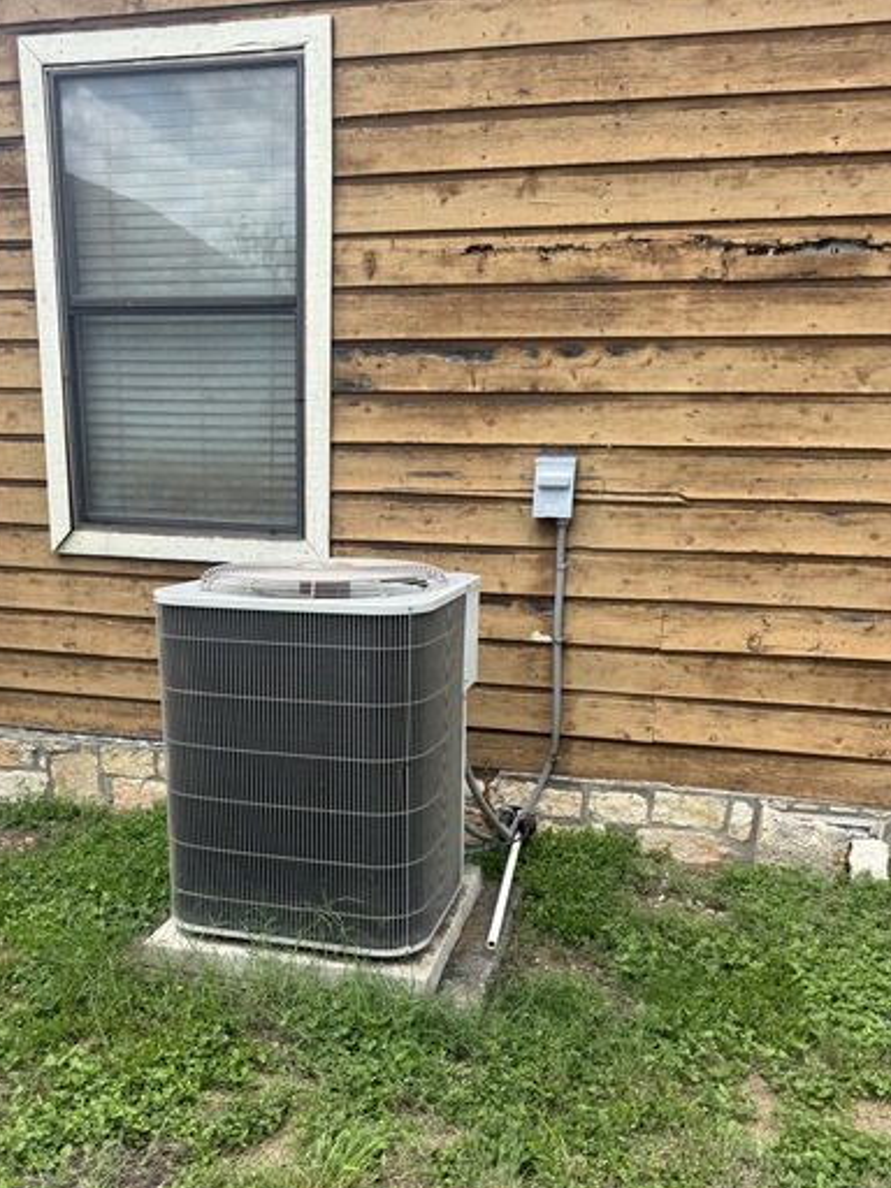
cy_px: 740
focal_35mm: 30
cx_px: 371
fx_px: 1030
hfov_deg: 46.6
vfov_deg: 59.2
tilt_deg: -18.1
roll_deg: +0.2
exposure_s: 1/1211
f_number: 1.78
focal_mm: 6.76
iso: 80
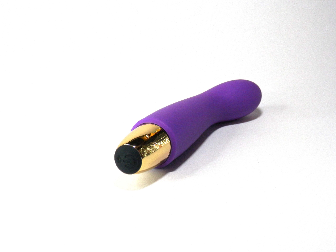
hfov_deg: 29.4
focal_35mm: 66
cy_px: 126
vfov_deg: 22.3
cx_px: 168
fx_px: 641
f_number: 4.4
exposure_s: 1/100
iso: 160
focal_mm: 11.9
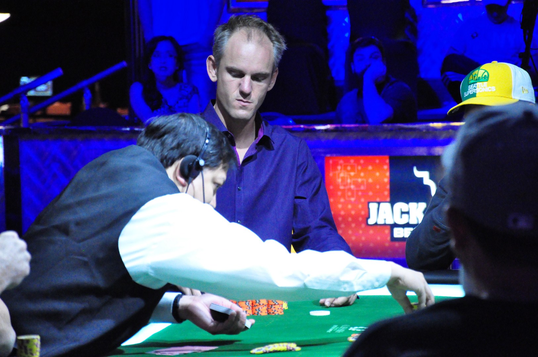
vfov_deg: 8.7
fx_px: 2351
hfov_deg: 13.1
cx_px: 269
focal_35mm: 158
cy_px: 178
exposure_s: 1/100
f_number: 5.6
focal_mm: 105
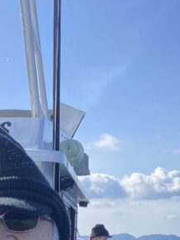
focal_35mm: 91
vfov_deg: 17.8
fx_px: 632
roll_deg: -0.2
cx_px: 34
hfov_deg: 16.1
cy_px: 417
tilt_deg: -14.8
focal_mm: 4.25
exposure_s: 1/1629
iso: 32
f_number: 1.8
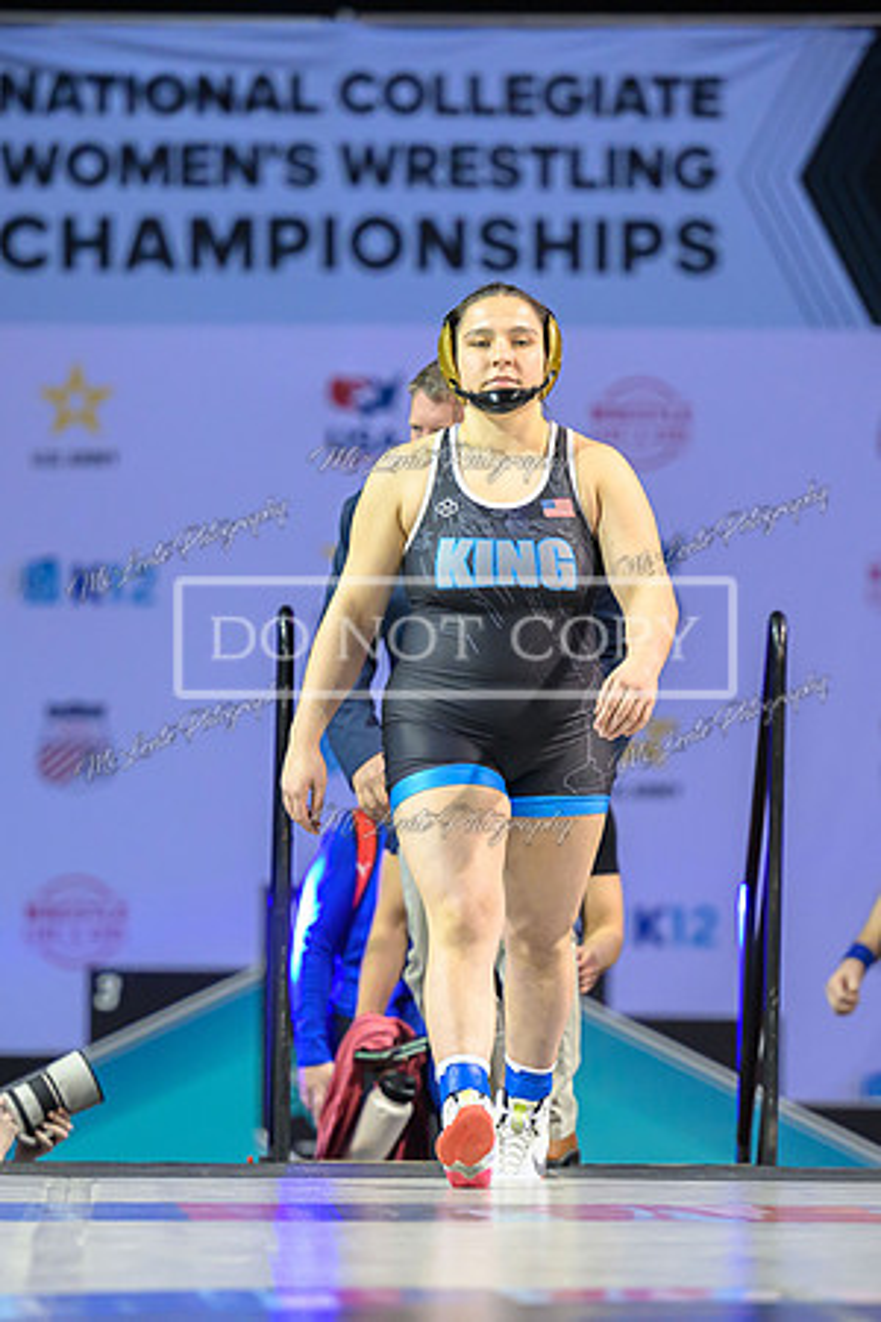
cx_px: 437
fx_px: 8625
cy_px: 656
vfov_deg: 8.8
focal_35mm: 235
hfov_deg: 5.8
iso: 4000
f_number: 2.8
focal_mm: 150
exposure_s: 1/640
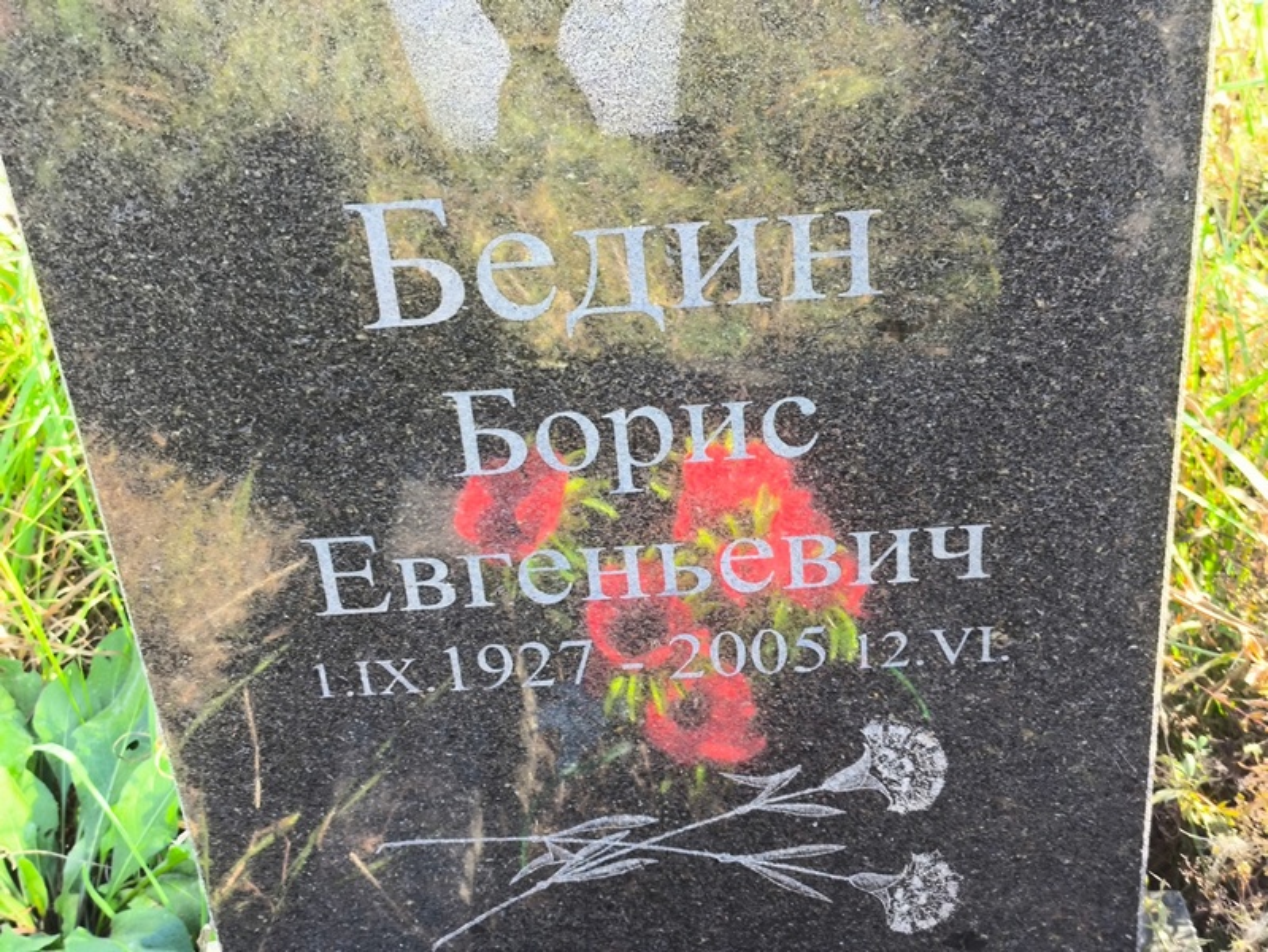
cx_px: 634
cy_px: 476
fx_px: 1832
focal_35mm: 50
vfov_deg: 29.1
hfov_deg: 38.2
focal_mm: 4.71
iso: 50
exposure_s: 1/60
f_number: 1.7
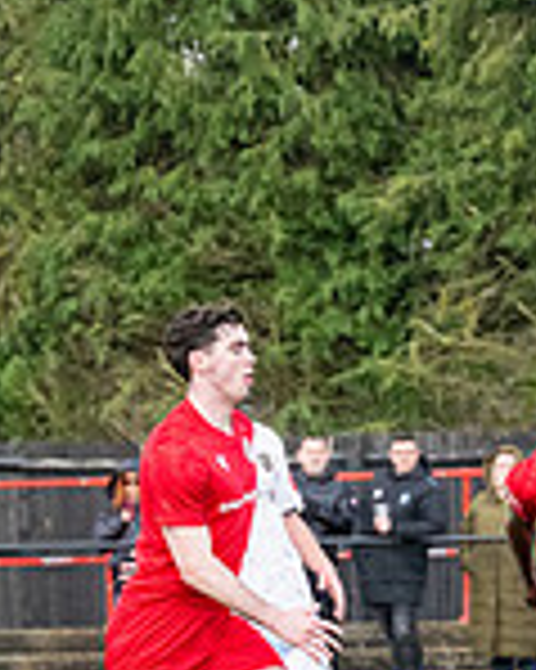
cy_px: 669
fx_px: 9032
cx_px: 1183
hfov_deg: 3.4
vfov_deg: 4.2
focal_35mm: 455
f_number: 4
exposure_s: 1/1000
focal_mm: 100
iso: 2000
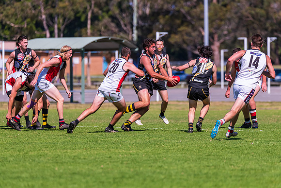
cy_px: 98
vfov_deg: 3.4
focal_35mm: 408
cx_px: 149
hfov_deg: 5.1
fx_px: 3183
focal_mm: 380
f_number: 6.3
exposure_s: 1/4000
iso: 800
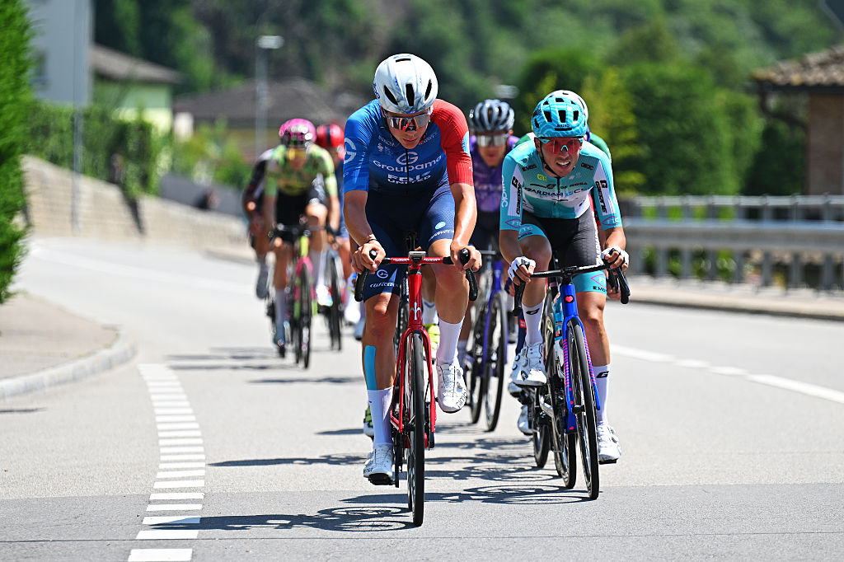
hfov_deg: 7.4
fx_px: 6492
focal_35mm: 277
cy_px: 281
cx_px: 422
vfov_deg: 5.0
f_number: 3.5
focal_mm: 185
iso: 250
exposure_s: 1/2500
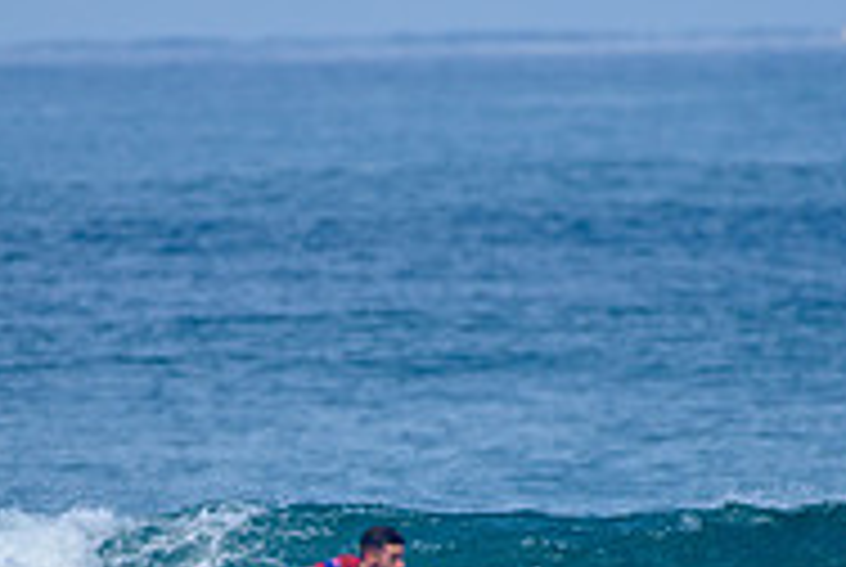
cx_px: 382
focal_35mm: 1540
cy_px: 745
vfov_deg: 0.9
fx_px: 36247
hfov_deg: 1.3
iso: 200
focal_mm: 500
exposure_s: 1/2000
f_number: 5.6
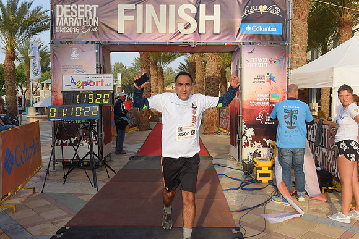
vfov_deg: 41.1
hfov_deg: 58.7
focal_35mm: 32
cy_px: 120
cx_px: 180
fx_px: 319
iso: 250
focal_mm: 32
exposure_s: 1/400
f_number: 7.1
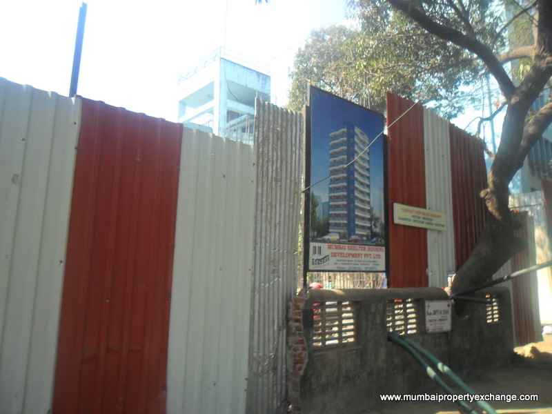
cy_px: 207
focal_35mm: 27
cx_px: 276
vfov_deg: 51.4
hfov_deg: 65.3
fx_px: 431
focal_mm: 4.9
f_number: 3.5
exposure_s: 1/180
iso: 100
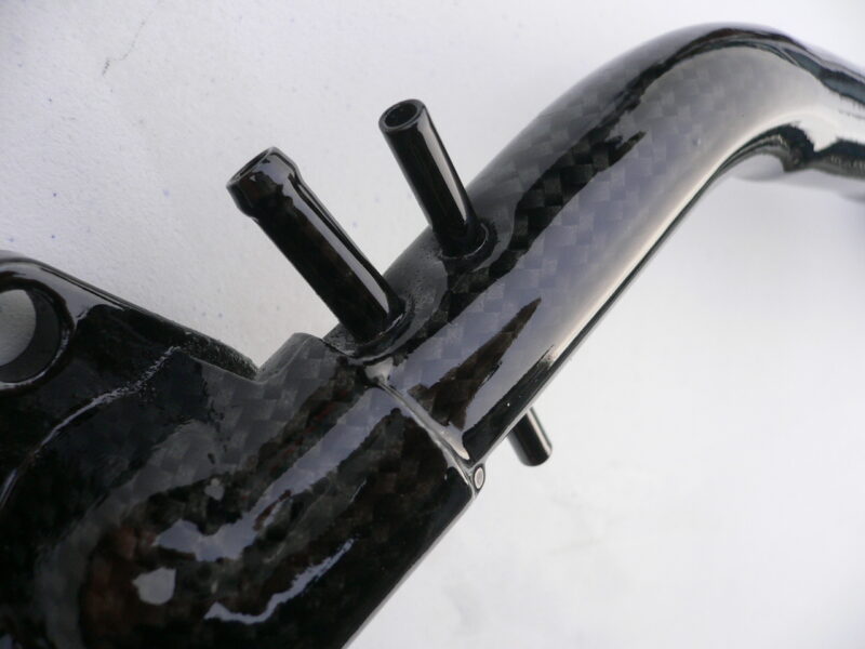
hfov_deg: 52.6
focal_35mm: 35
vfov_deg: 40.7
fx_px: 875
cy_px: 324
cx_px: 432
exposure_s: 1/100
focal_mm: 5.8
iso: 100
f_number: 2.8
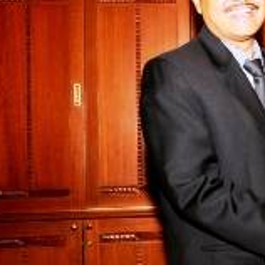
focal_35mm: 80
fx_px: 693
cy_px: 102
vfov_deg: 21.6
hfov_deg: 19.7
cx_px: 354
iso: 800
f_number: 3.8
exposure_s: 1/125
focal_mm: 22
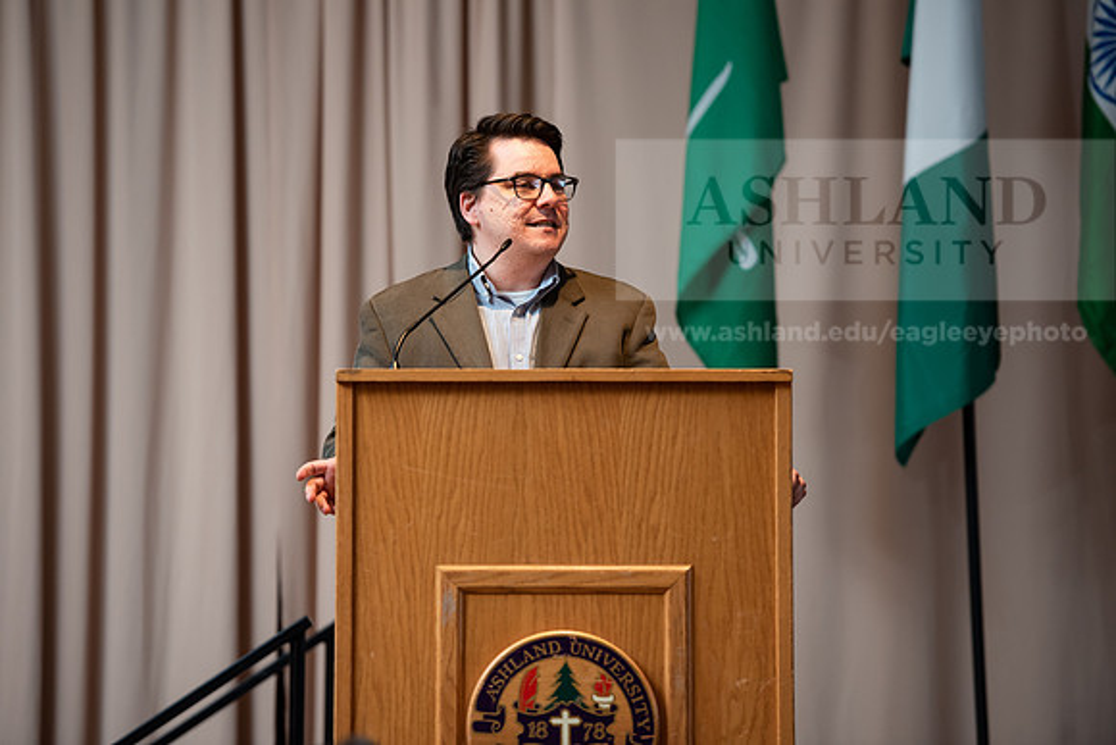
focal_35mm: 165
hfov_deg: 12.4
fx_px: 5116
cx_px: 558
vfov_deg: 8.3
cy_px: 372
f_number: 3.5
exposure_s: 1/200
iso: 1600
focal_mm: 165
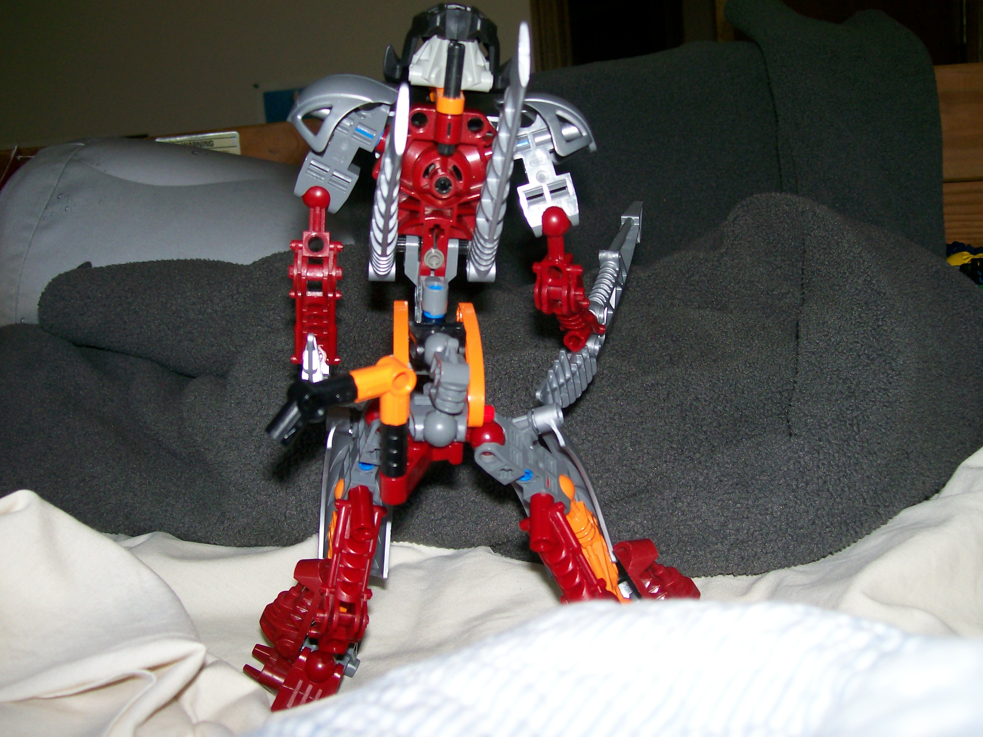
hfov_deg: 51.4
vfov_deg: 39.7
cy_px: 368
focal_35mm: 36
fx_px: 1022
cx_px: 492
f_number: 2.7
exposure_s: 1/64
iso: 80
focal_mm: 6
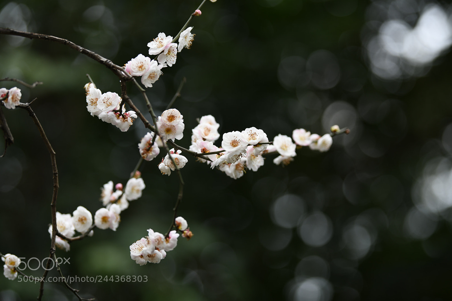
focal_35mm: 102
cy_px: 150
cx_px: 226
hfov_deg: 20.0
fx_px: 1280
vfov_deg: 13.4
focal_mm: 102
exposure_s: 1/125
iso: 180
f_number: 2.8
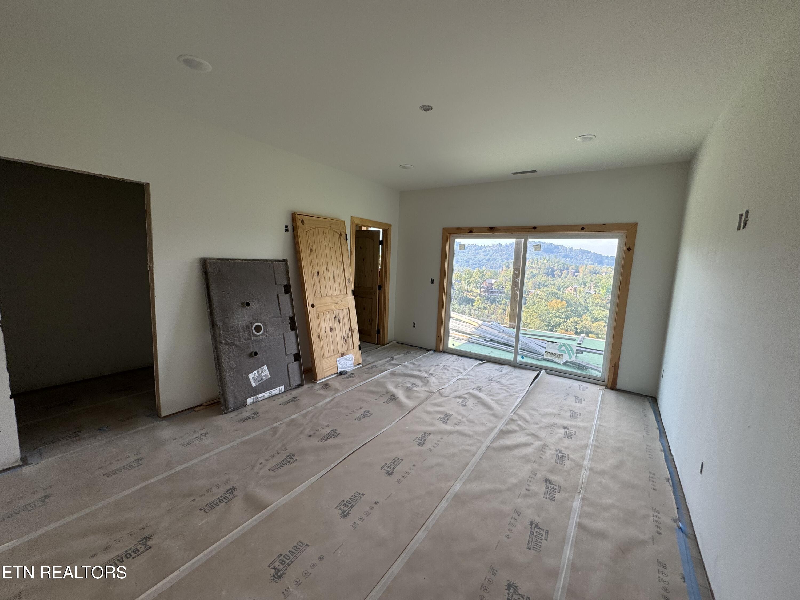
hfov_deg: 102.1
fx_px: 324
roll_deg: -1.7
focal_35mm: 14
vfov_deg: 85.7
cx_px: 400
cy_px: 300
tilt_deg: -9.1
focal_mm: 2.22
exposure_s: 1/155
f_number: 2.2
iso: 40
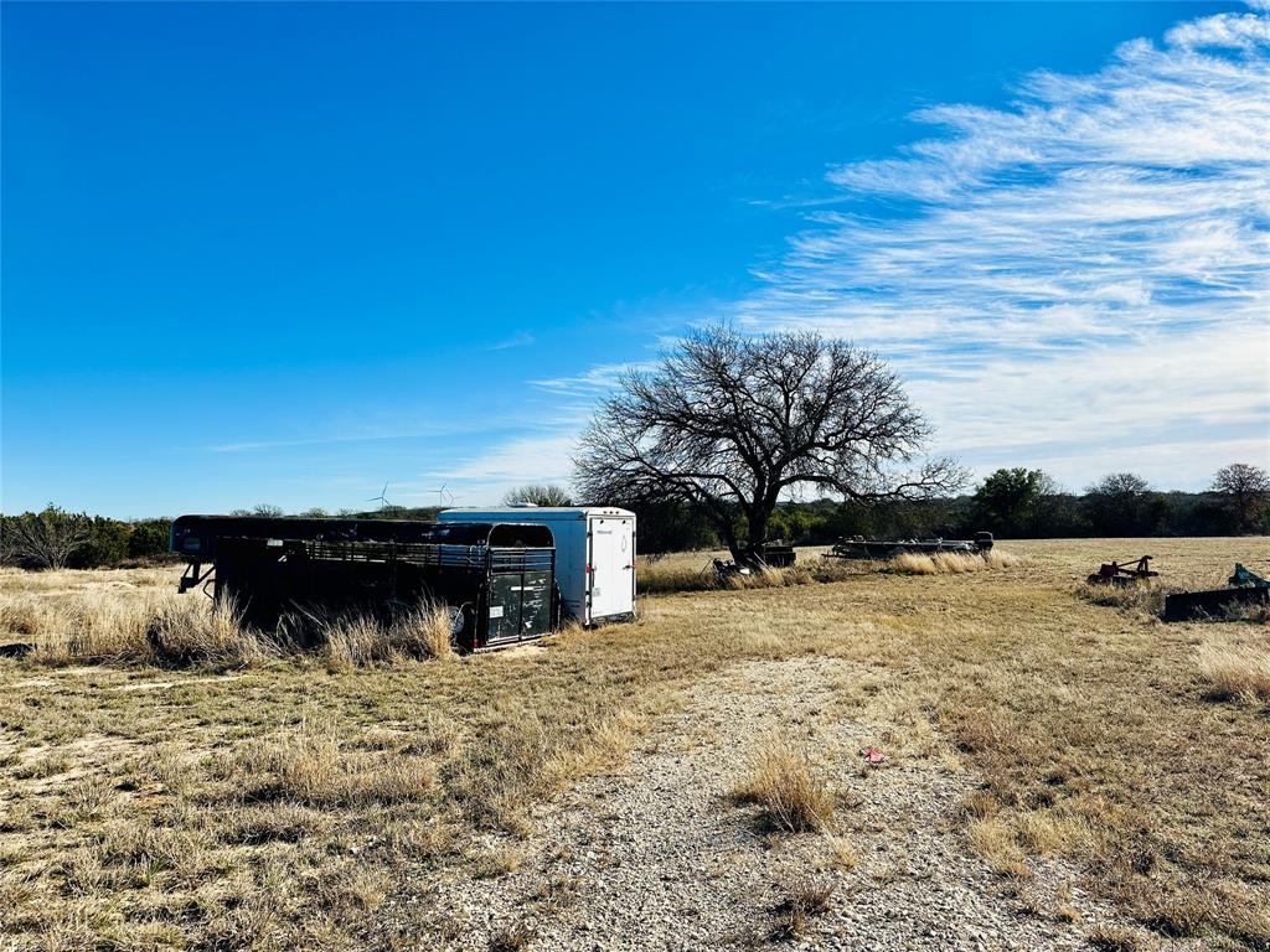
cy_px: 476
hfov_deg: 71.6
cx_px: 635
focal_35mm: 24
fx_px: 881
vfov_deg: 56.8
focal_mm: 6.86
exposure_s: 1/6623
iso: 80
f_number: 1.78
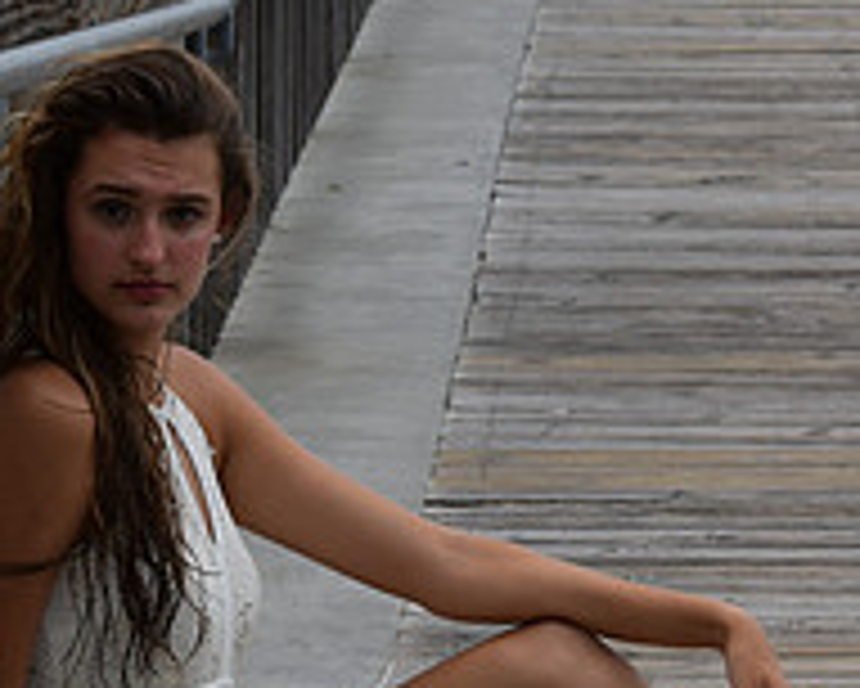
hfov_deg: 7.3
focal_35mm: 265
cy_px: 506
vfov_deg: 5.8
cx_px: 765
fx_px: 6748
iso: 200
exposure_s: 1/250
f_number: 8
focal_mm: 62
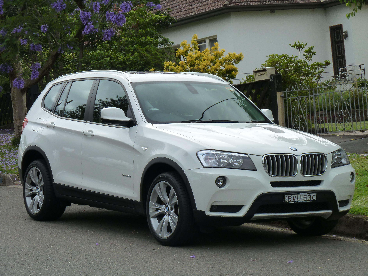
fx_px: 1180
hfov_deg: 17.7
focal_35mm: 111
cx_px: 184
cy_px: 138
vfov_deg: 13.3
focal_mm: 18.2
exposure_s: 1/500
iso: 125
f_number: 4.4
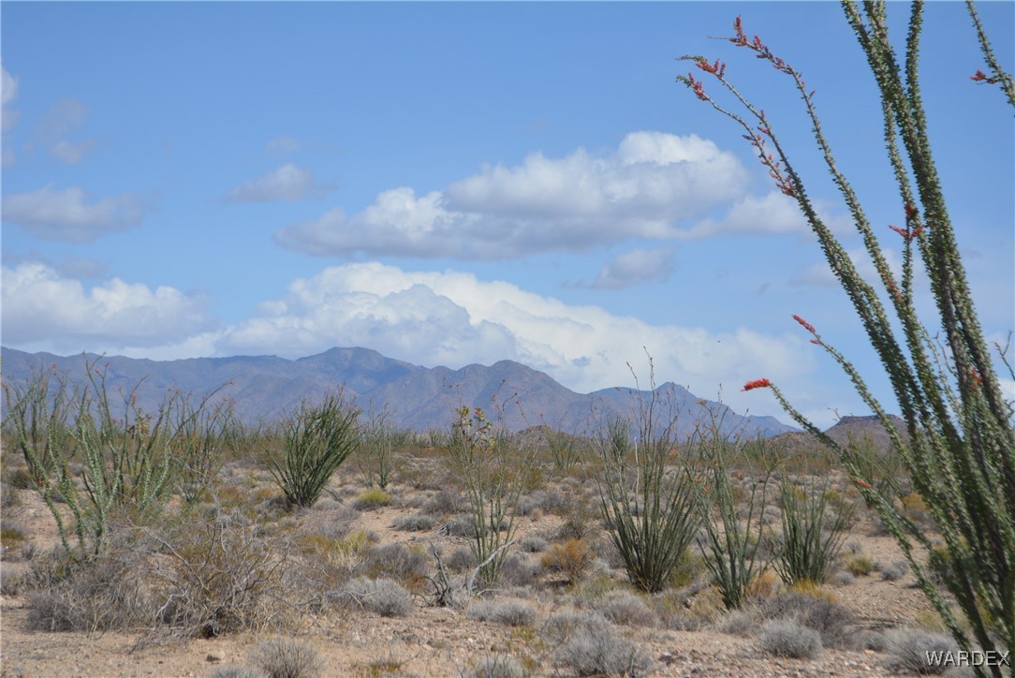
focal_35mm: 82
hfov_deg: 24.6
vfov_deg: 16.6
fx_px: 2327
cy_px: 339
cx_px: 508
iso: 400
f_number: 8
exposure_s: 1/2000
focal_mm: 55
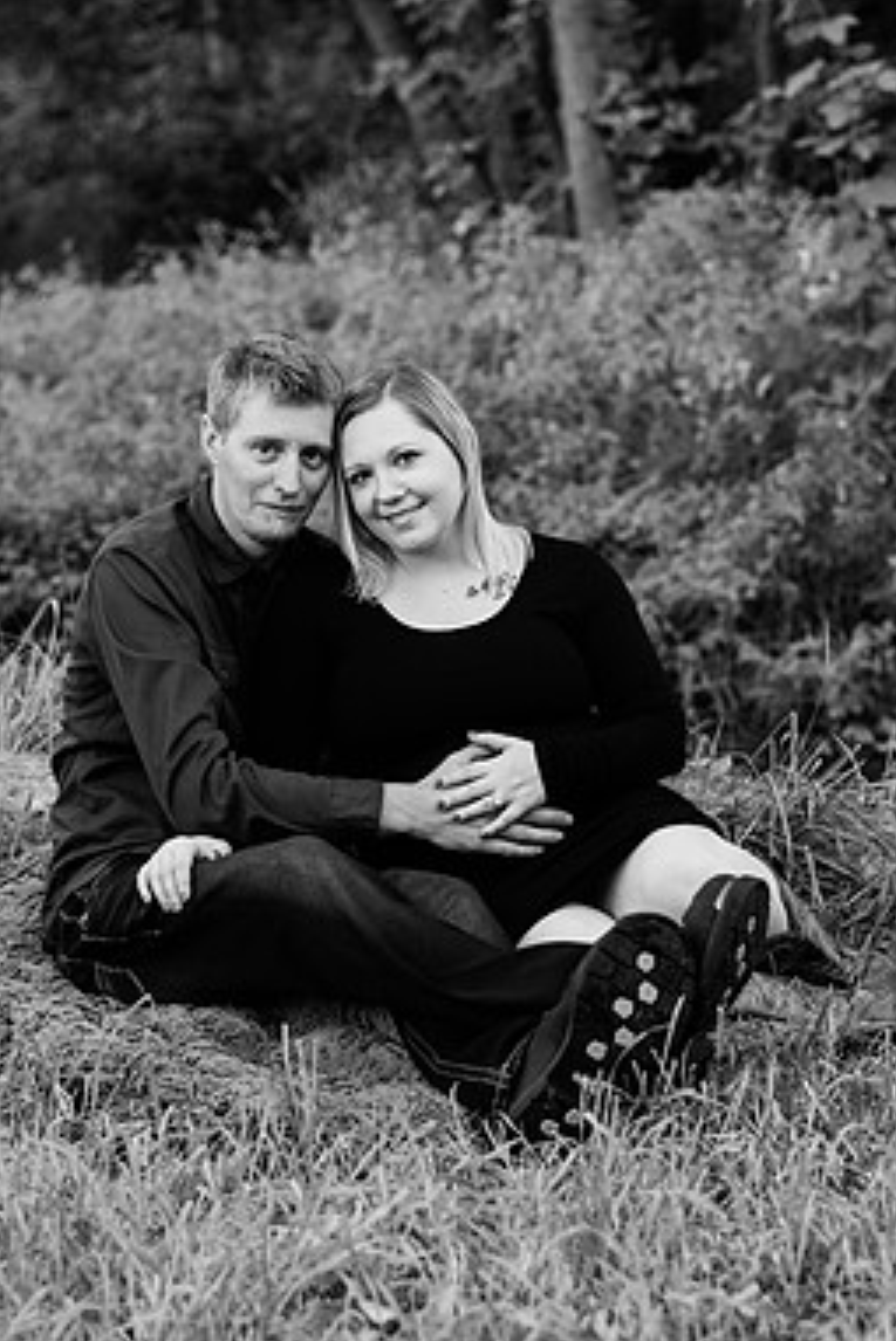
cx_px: 365
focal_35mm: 88
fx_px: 3282
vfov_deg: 23.1
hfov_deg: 15.5
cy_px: 674
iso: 400
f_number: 2.8
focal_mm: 58
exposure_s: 1/200
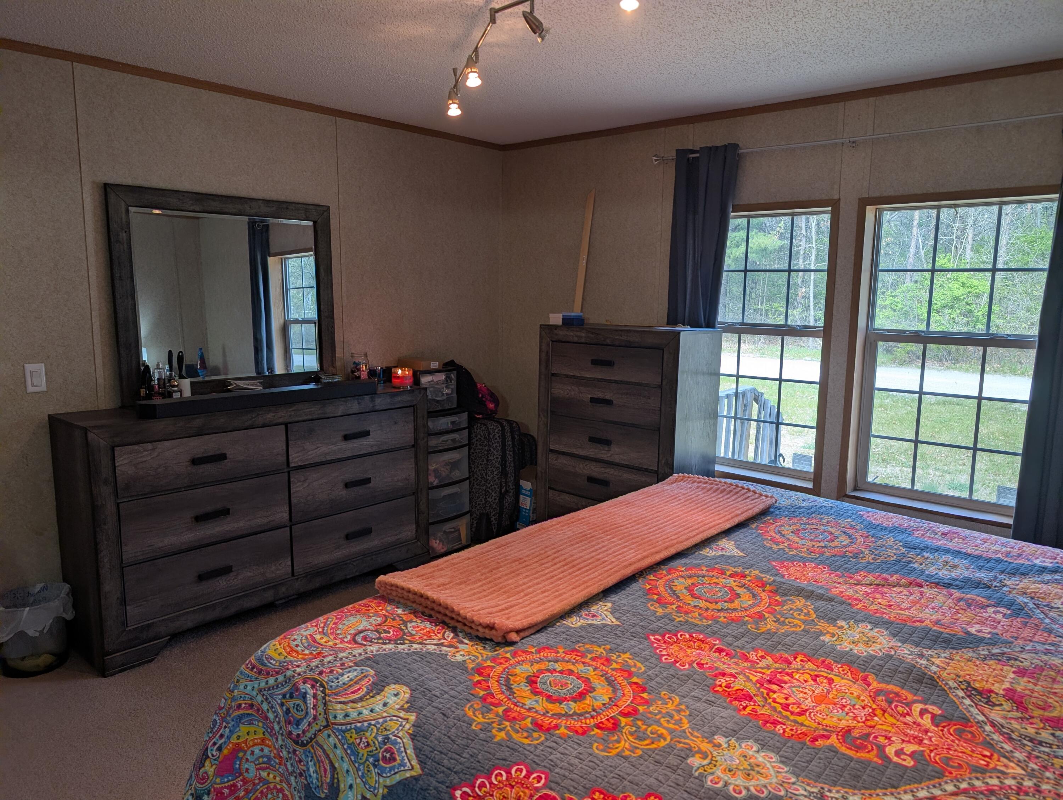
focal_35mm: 24
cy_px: 400
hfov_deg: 71.5
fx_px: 738
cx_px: 532
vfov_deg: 56.9
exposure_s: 1/60
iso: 24
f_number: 1.68
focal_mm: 6.9
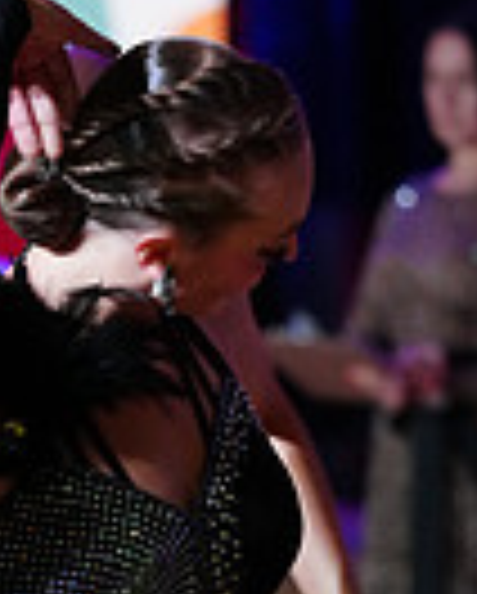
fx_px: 10740
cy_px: 1040
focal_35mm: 610
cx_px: -38
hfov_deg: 2.5
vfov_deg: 3.2
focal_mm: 148
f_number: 4
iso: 3200
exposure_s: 1/320
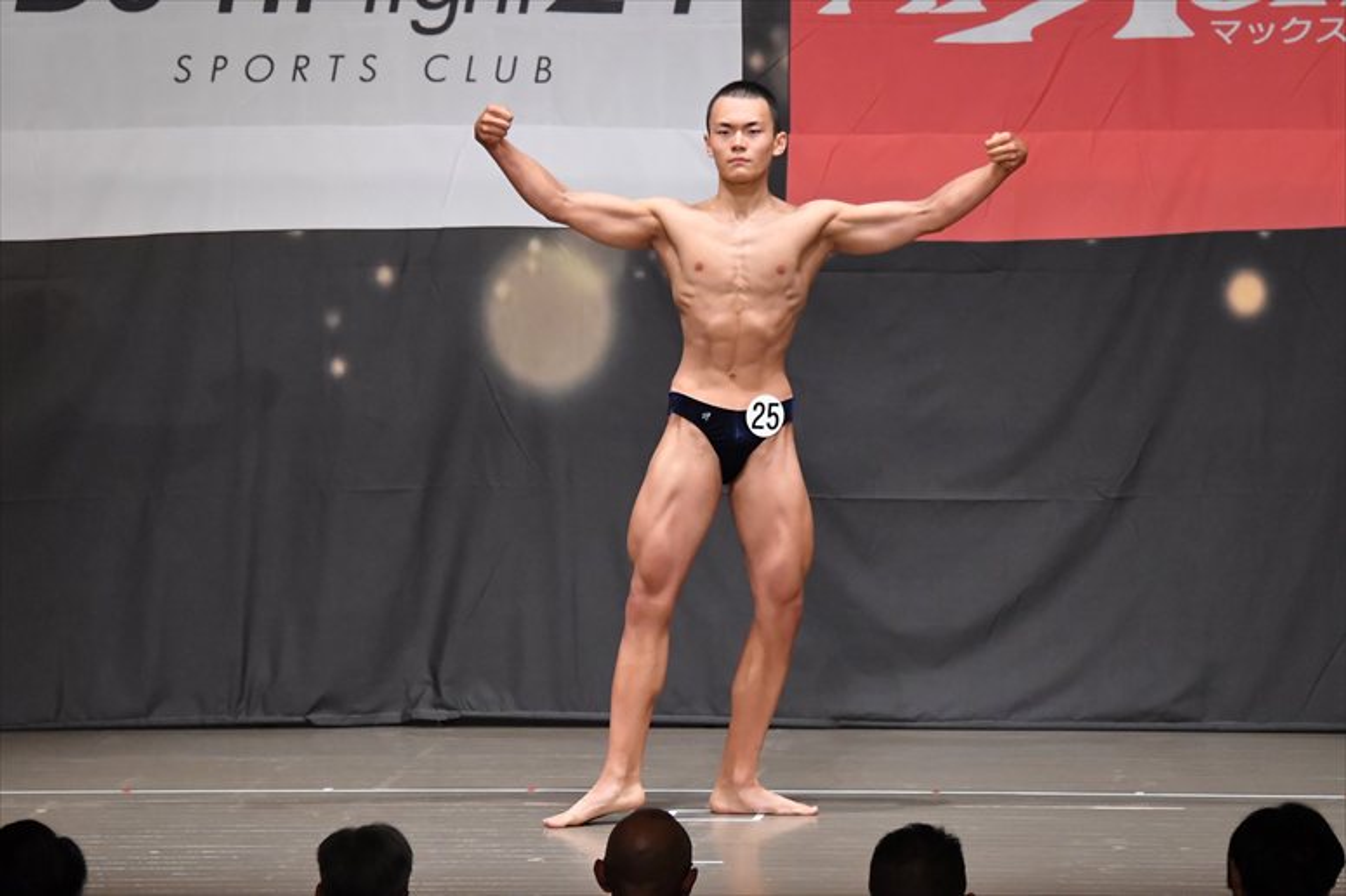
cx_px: 673
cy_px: 448
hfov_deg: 10.2
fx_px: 7549
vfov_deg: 6.8
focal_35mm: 202
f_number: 5.6
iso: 6400
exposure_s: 1/400
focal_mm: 135
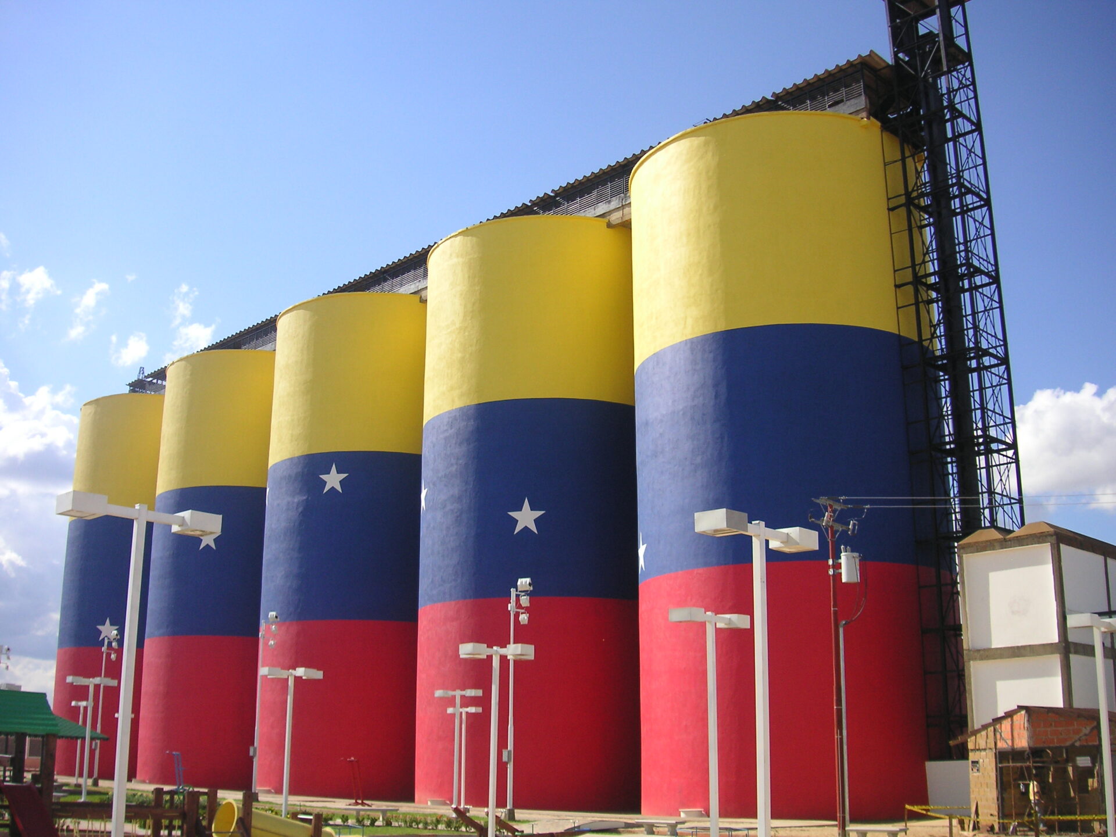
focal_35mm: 37
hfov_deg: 50.1
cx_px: 558
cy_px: 418
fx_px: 1193
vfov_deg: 38.7
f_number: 6.7
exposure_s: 1/180
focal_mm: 6.1
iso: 50
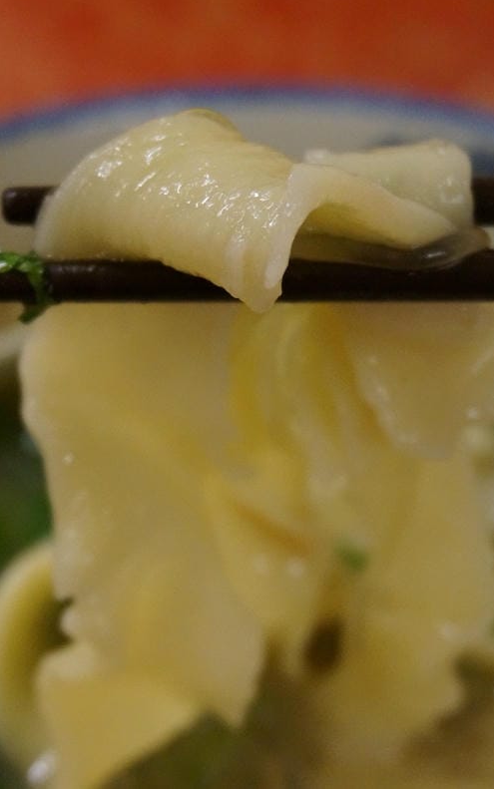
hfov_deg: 14.9
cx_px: 214
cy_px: 393
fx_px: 1894
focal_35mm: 88
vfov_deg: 23.5
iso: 3200
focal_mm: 38
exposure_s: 1/125
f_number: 5.6
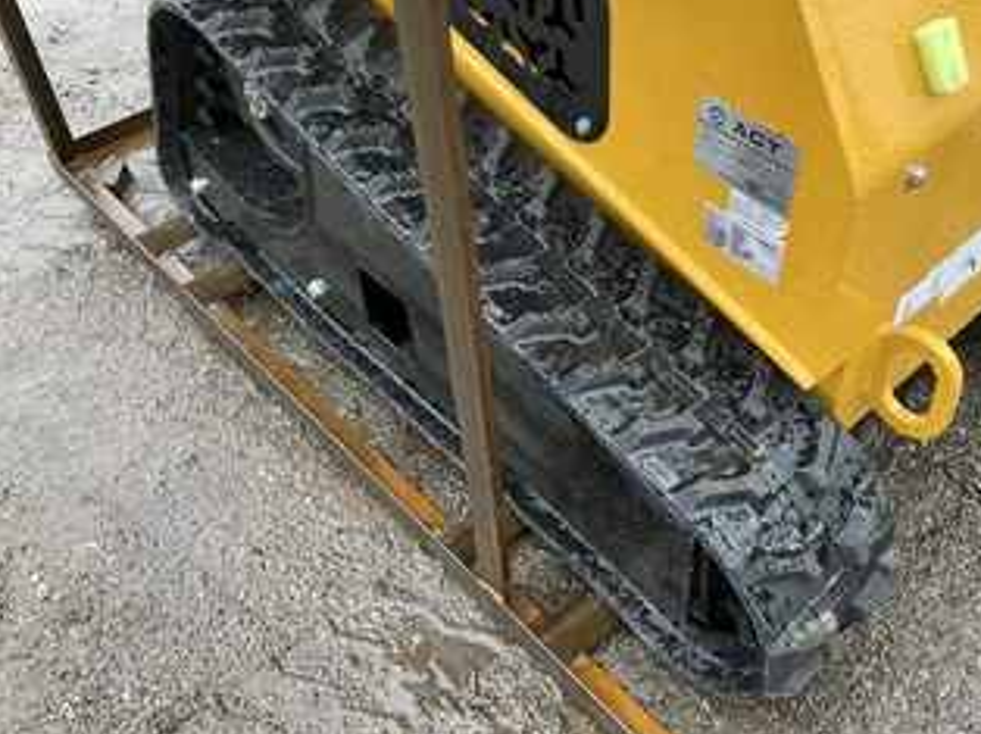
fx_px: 1048
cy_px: 315
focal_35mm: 37
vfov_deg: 38.5
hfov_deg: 50.0
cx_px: 569
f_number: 1.8
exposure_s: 1/122
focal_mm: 3
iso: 50
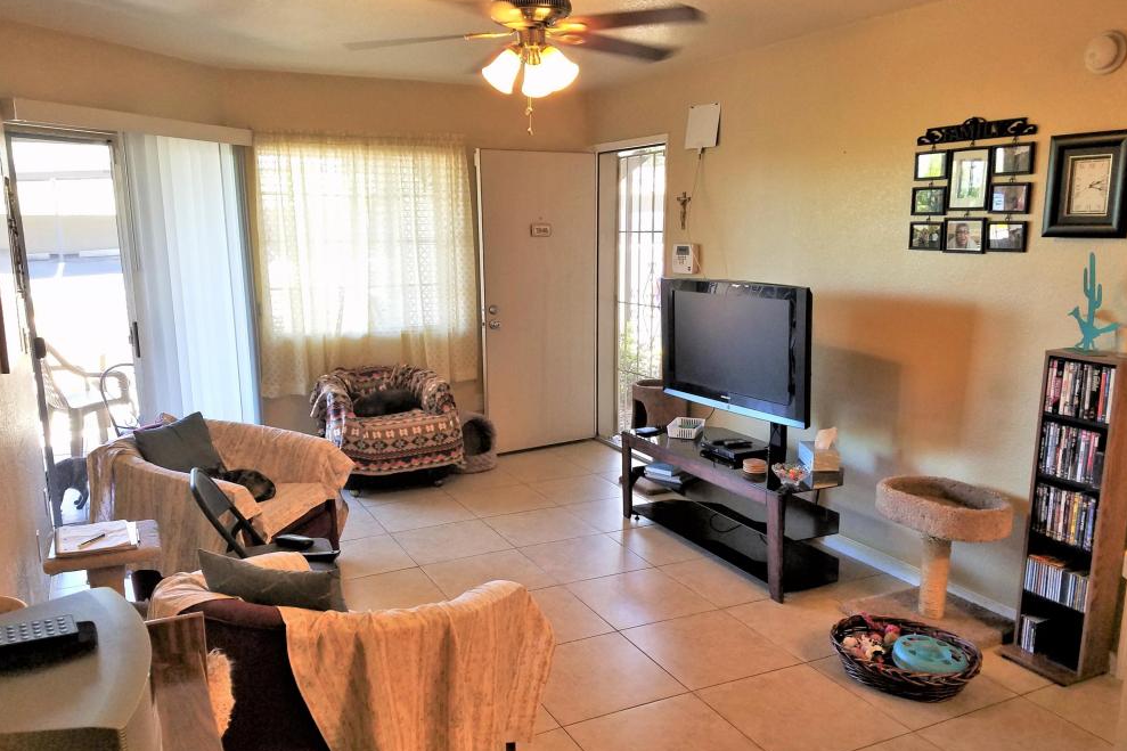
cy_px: 392
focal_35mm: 28
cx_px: 564
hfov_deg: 65.5
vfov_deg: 46.4
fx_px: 876
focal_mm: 4.2
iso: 160
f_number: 1.7
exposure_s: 1/60
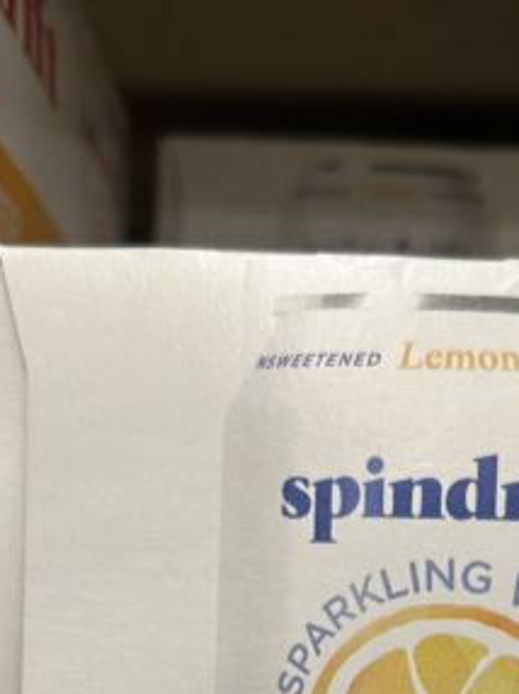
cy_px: 1029
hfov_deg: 17.1
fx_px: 1722
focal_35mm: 86
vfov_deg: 19.8
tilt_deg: -3.7
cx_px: 357
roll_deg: -2.4
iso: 80
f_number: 1.78
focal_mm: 6.86
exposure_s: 1/62
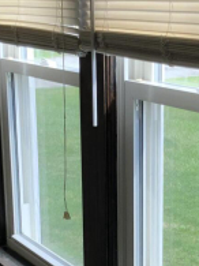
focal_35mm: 96
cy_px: 189
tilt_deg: -14.8
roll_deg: -0.6
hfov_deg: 15.3
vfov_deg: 20.3
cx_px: 139
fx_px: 737
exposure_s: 1/120
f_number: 1.8
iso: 32
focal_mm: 3.99
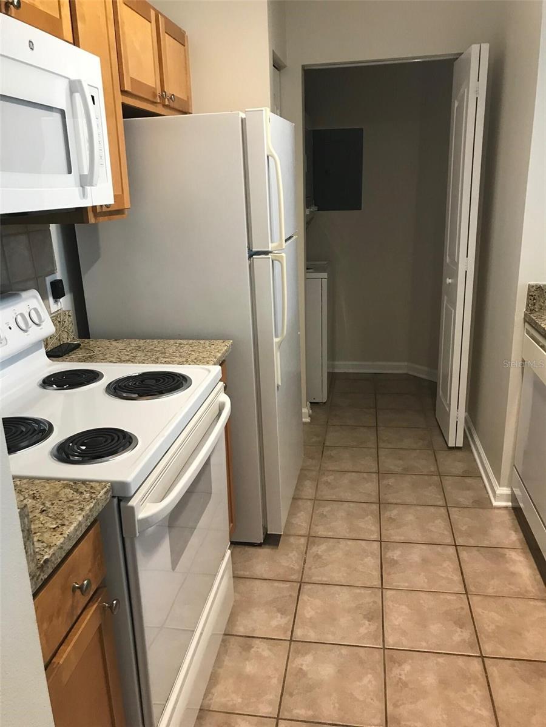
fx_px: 589
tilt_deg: -14.8
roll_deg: +0.9
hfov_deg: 49.7
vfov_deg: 63.4
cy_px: 364
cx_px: 273
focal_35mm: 28
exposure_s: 1/17
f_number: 1.8
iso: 40
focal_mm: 3.99
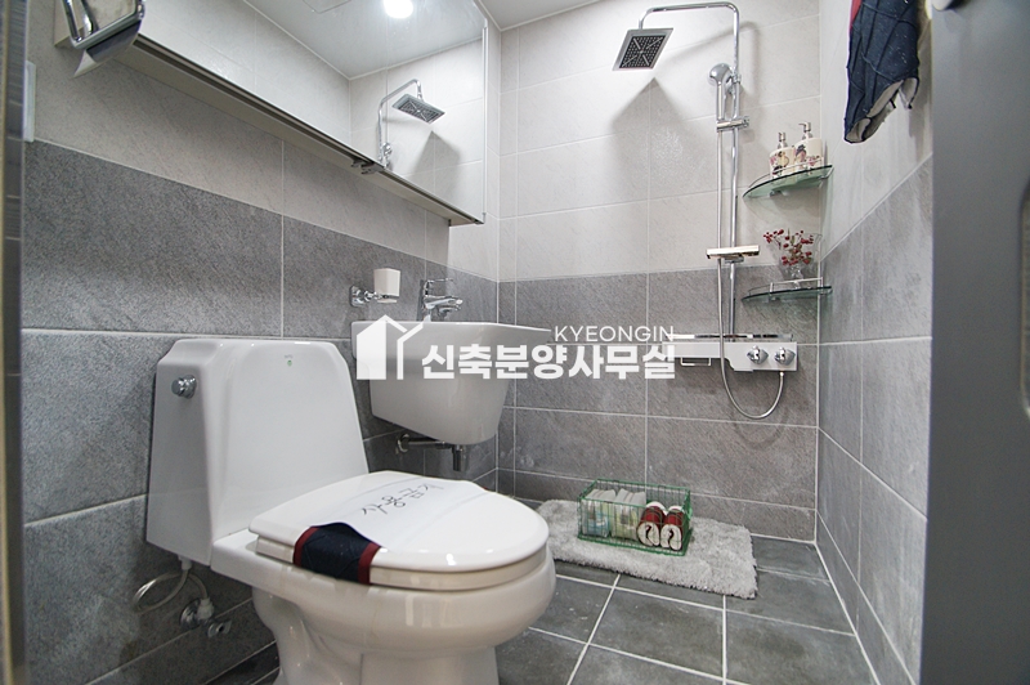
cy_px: 342
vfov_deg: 77.2
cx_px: 515
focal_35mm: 15
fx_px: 429
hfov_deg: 100.4
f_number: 4
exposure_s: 1/40
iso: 400
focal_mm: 10
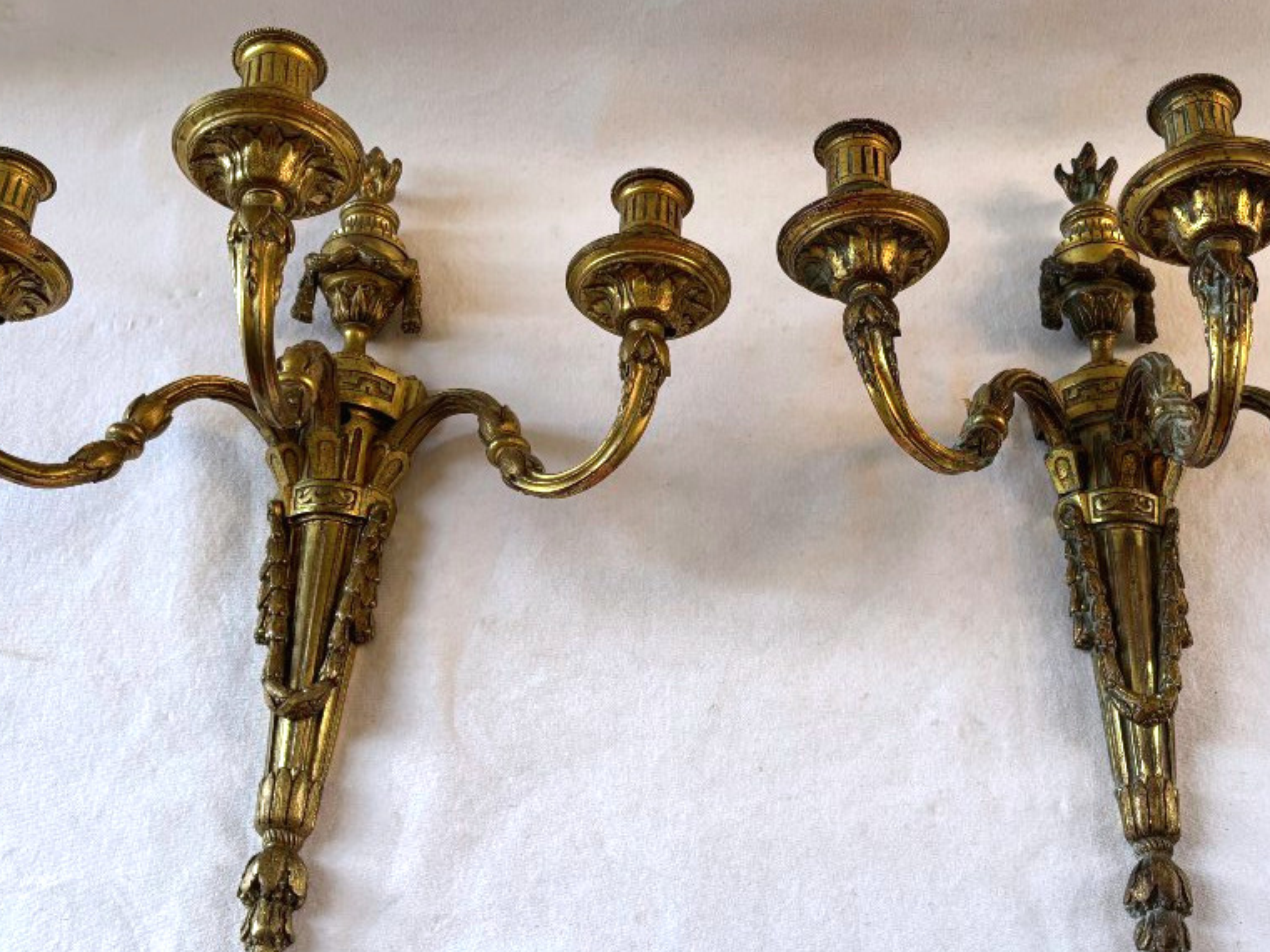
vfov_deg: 35.1
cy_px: 495
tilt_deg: -59.3
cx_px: 711
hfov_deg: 45.7
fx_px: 1504
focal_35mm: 41
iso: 125
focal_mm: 5.96
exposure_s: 1/121
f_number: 1.6
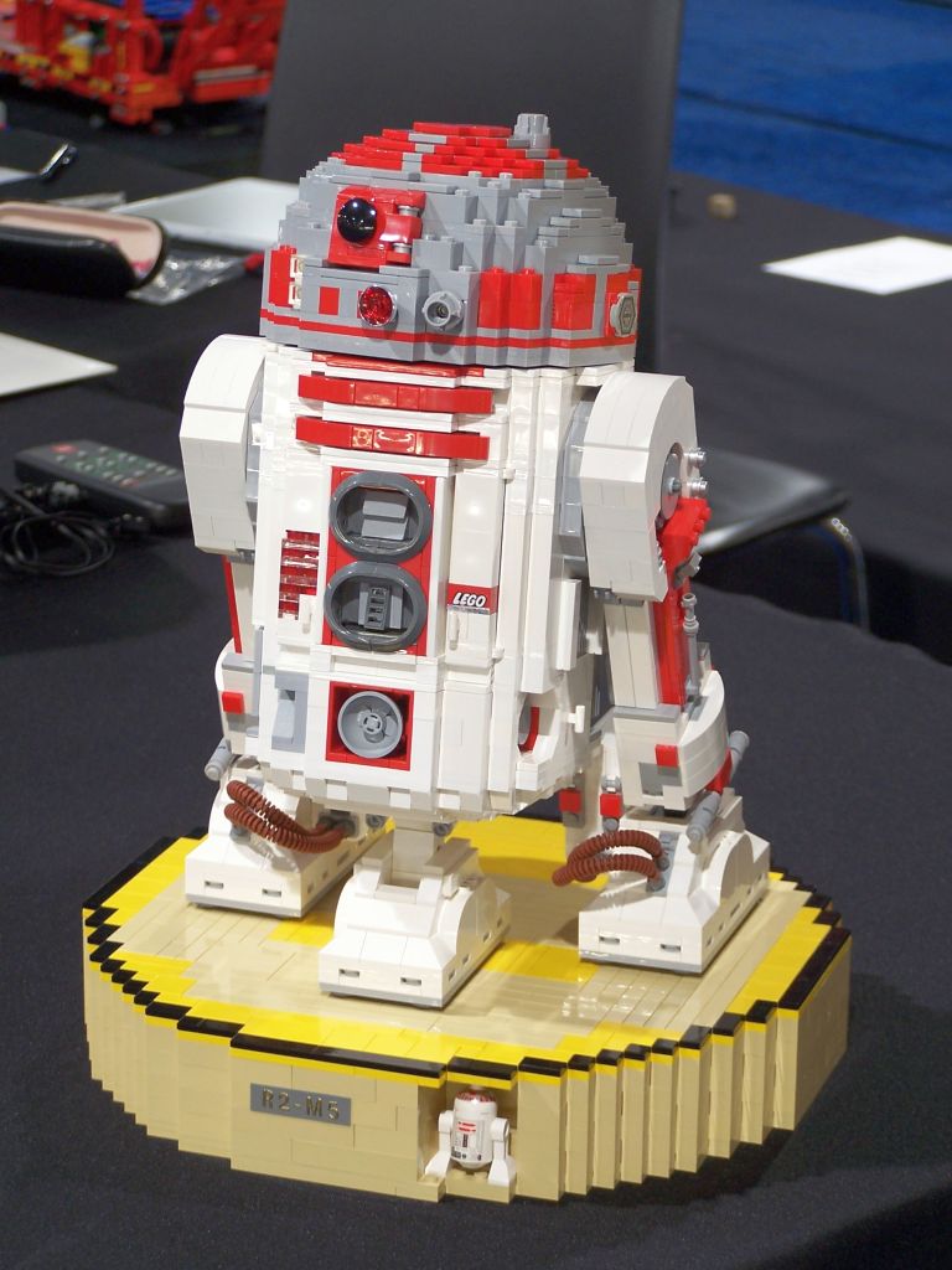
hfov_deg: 12.7
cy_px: 635
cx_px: 476
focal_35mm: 117
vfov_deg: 16.8
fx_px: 4290
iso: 80
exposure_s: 1/6
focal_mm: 19.4
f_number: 3.2
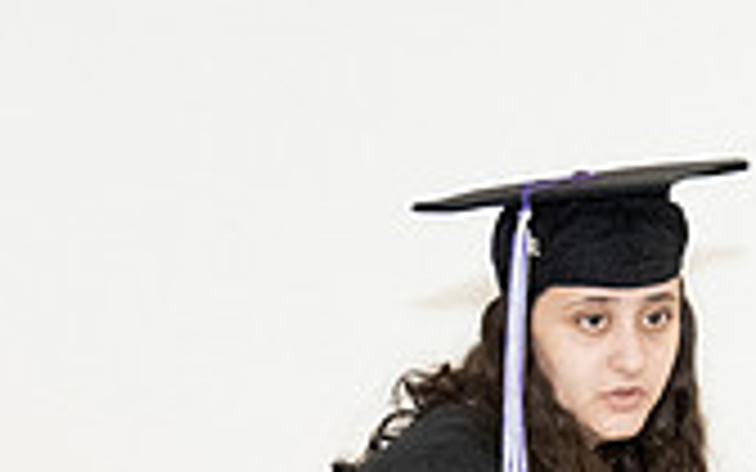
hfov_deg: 10.0
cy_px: 631
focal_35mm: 210
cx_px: 397
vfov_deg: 6.2
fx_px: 4327
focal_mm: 35
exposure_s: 1/200
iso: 6400
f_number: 8
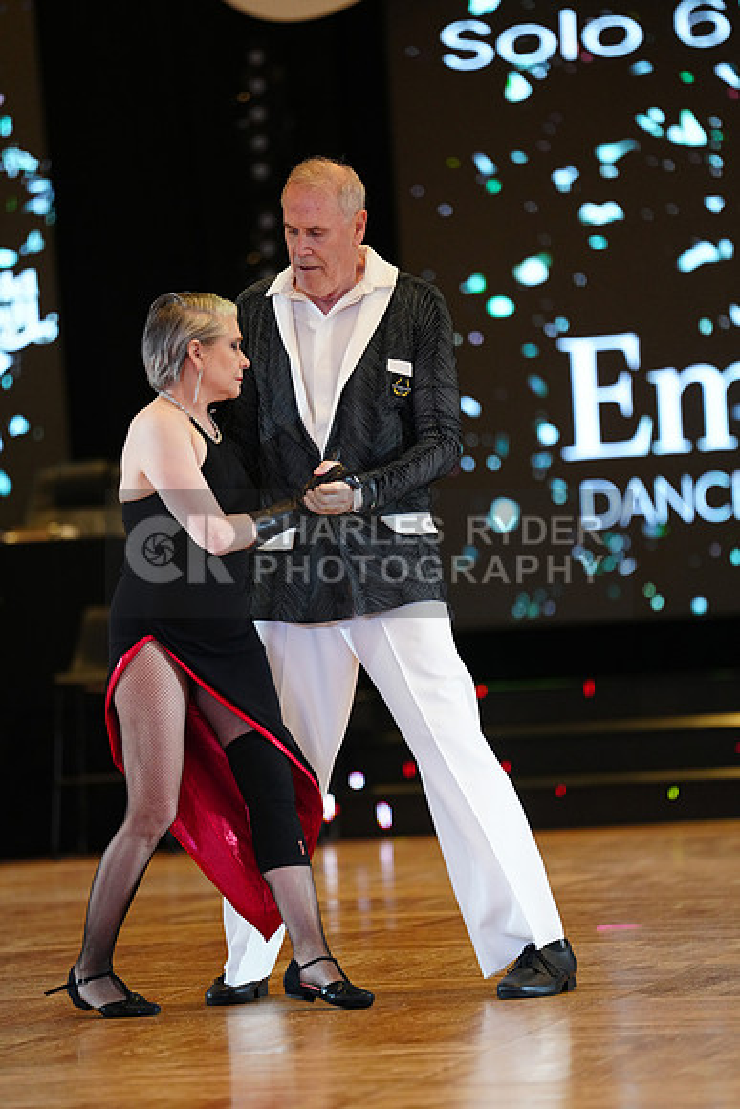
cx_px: 370
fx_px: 6163
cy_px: 554
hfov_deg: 6.9
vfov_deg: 10.3
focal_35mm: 200
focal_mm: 200
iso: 2500
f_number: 2.8
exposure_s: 1/500
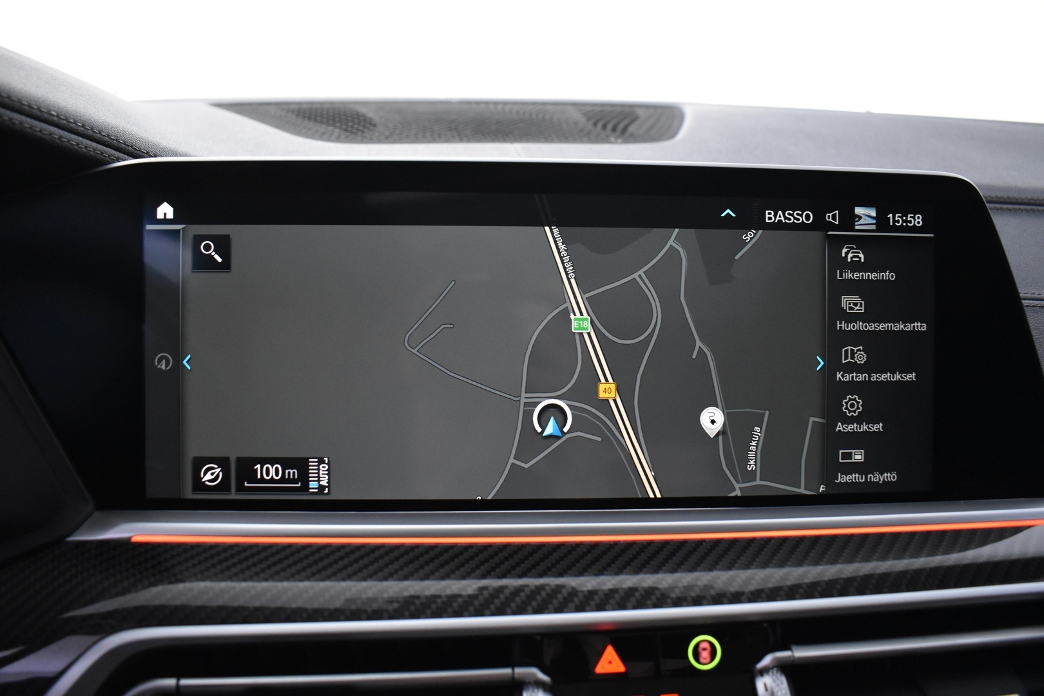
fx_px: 783
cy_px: 348
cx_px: 522
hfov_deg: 67.4
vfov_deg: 47.9
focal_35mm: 27
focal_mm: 18
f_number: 3.5
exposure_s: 1/30
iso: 2200
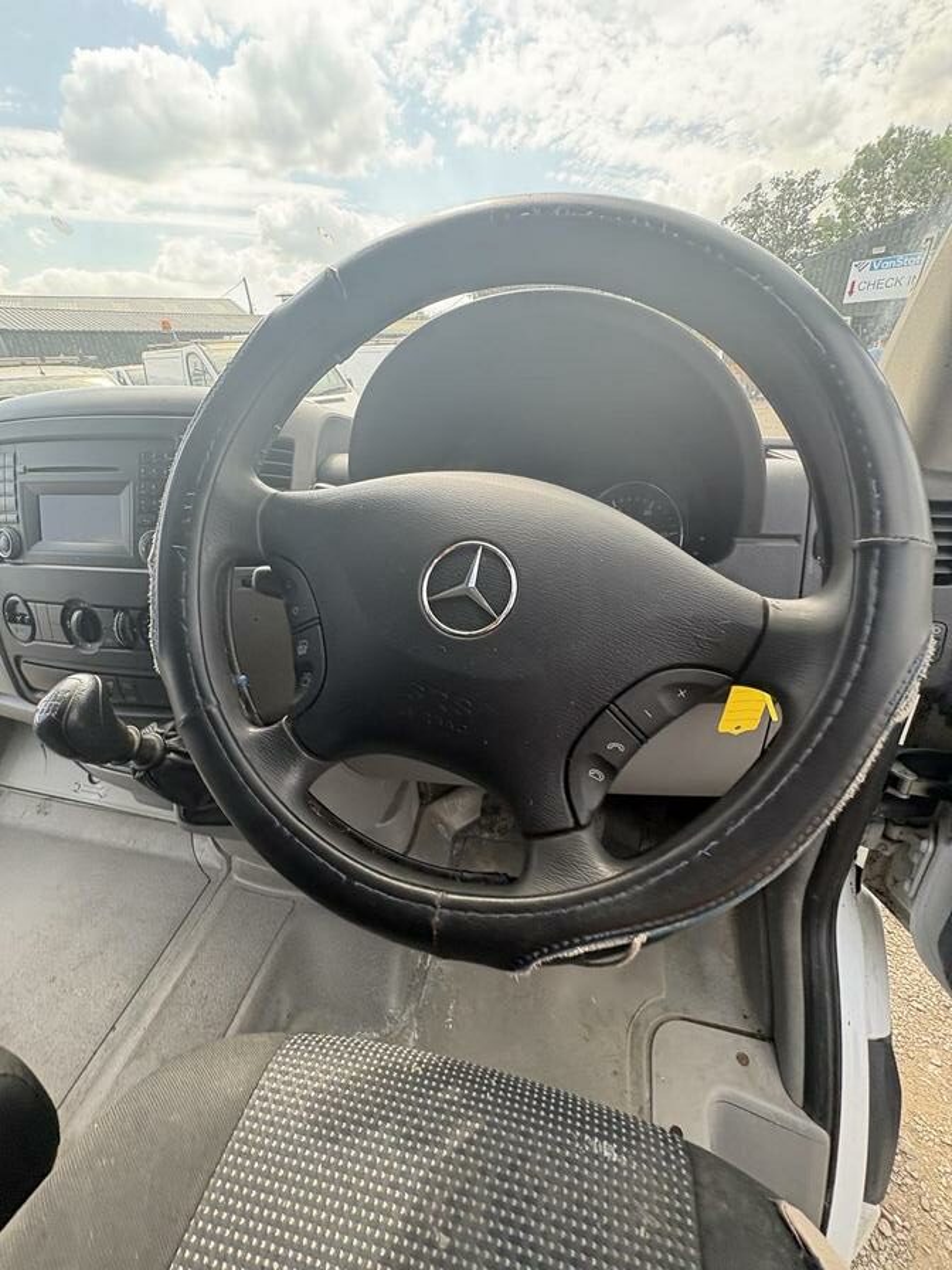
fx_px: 513
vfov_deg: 102.1
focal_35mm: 14
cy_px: 635
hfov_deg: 85.7
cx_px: 476
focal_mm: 2.22
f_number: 2.2
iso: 100
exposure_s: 1/139
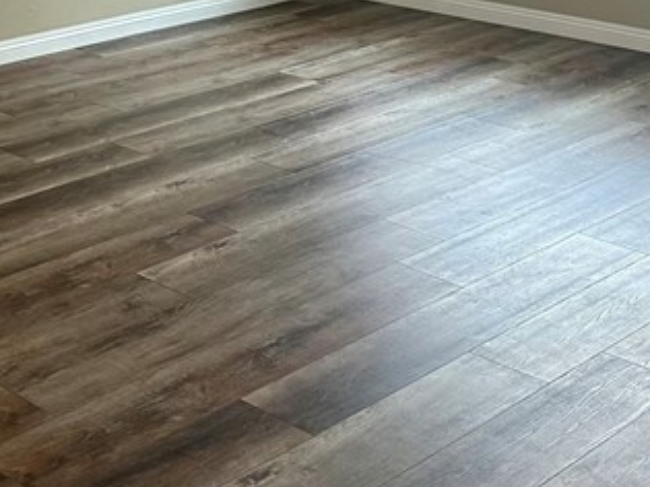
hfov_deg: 24.7
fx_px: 1464
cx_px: 161
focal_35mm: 78
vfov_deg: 18.3
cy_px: -12
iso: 200
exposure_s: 1/120
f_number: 1.78
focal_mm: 6.86
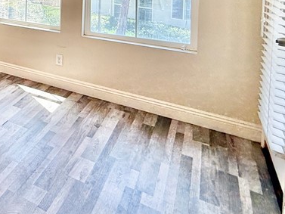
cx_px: -88
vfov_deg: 32.6
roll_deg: -0.5
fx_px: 313
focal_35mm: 38
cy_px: -27
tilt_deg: -1.6
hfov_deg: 34.3
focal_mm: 2.22
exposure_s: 1/180
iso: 80
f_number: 2.2
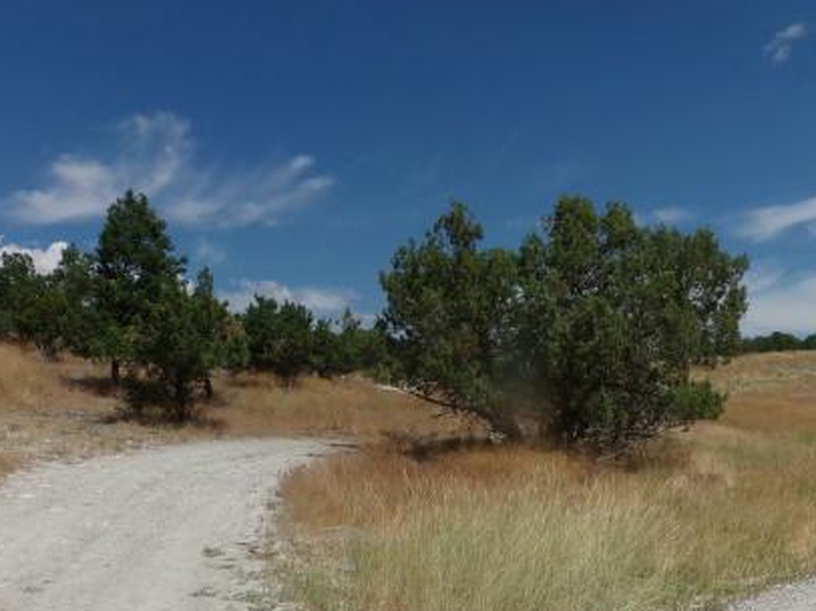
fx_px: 966
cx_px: 502
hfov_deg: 45.5
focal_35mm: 41
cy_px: 474
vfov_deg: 34.2
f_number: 7.52
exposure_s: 1/750
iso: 100
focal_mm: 4.7
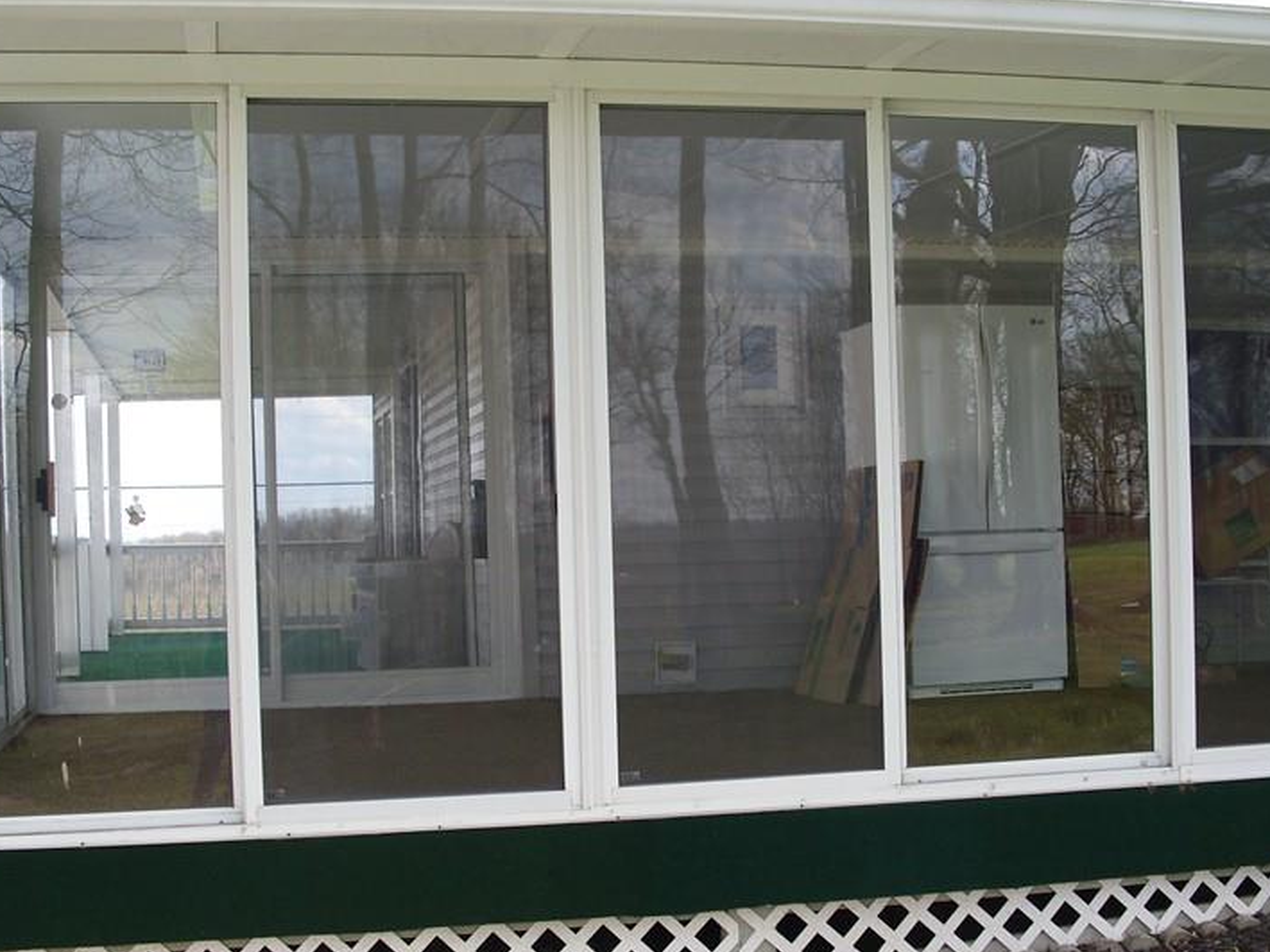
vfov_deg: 28.0
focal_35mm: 52
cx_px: 663
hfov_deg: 36.8
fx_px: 1908
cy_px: 565
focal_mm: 6.3
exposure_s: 1/250
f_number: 3.1
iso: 80
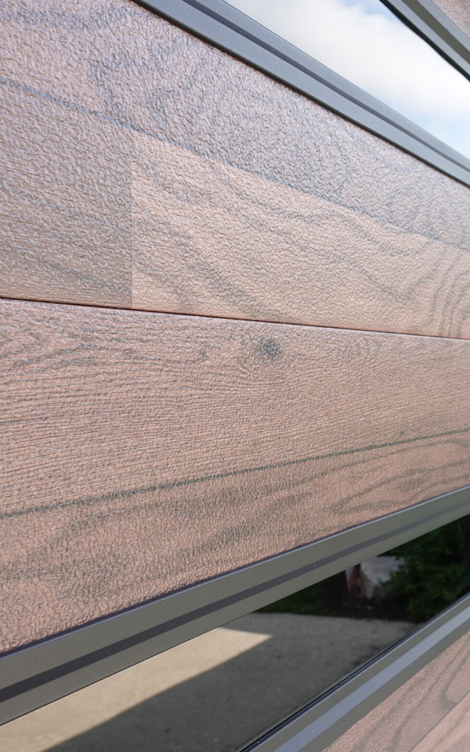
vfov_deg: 49.3
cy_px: 392
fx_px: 820
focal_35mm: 40
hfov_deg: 28.9
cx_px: 519
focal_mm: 9.4
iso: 125
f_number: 4
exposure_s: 1/100
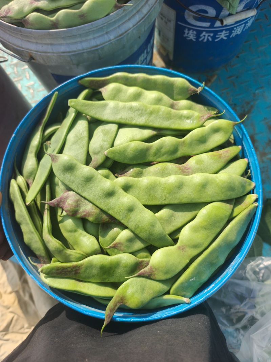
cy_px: 181
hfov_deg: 58.9
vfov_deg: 73.9
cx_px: 136
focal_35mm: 23
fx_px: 240
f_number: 1.6
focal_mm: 6.06
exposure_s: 1/1698
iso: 50
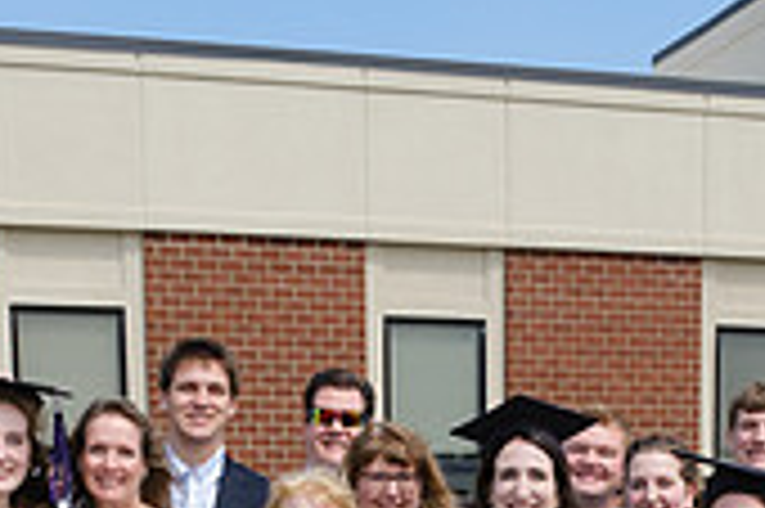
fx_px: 1741
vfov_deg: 15.1
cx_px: 495
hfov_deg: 24.7
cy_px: 811
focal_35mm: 82
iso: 200
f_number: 8
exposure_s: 1/500
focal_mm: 16
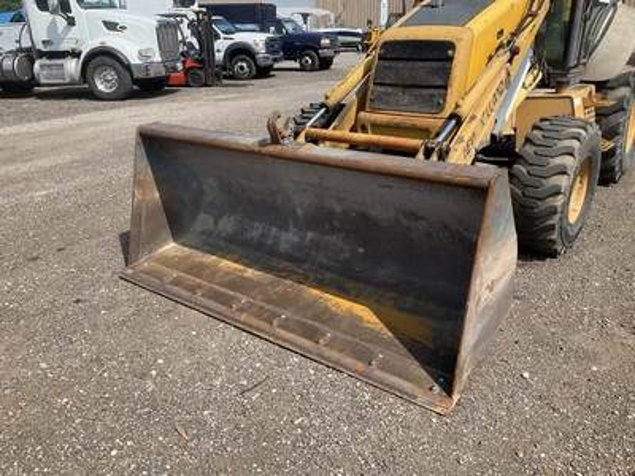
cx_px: 318
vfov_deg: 48.2
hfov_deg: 61.7
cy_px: 238
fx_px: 532
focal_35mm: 29
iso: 25
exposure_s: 1/1311
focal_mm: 3
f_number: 1.8
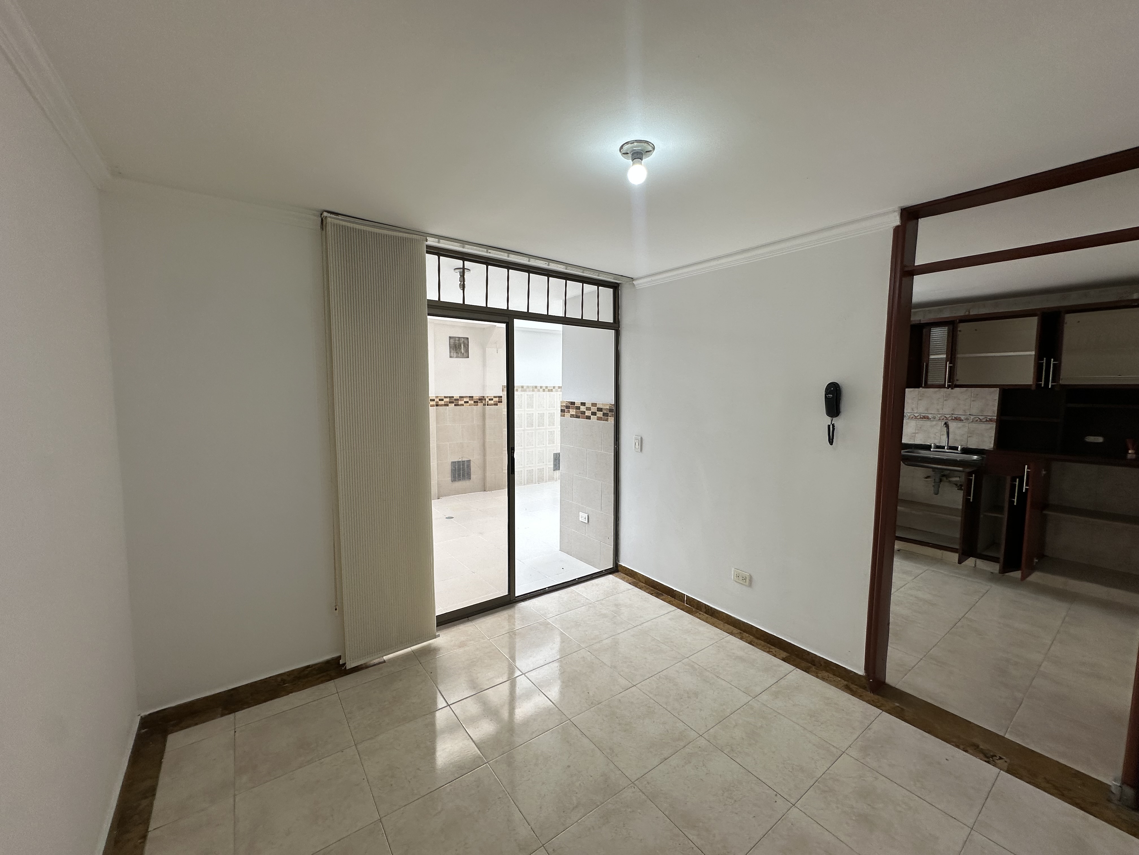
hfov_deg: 102.1
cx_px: 570
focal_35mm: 14
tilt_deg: -2.9
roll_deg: -1.0
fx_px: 461
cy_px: 428
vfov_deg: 85.7
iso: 40
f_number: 2.2
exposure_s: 1/116
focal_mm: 2.22
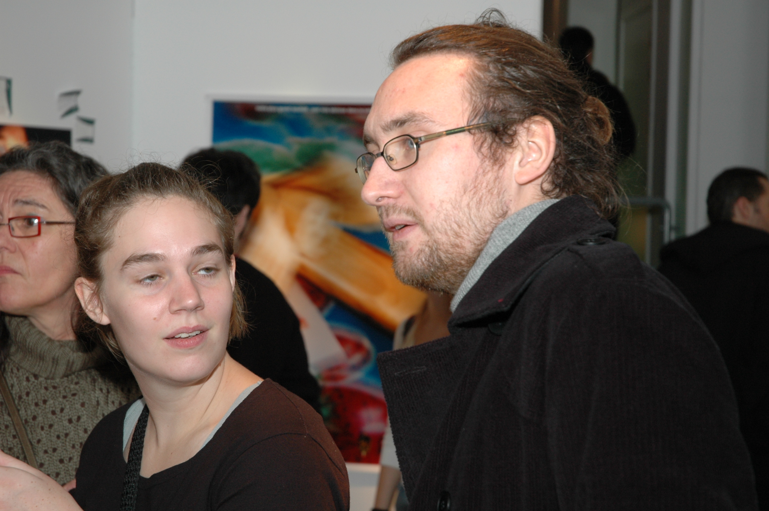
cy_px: 256
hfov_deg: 24.2
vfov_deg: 16.2
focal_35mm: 84
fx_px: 1792
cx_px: 384
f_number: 5
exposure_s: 1/60
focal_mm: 56
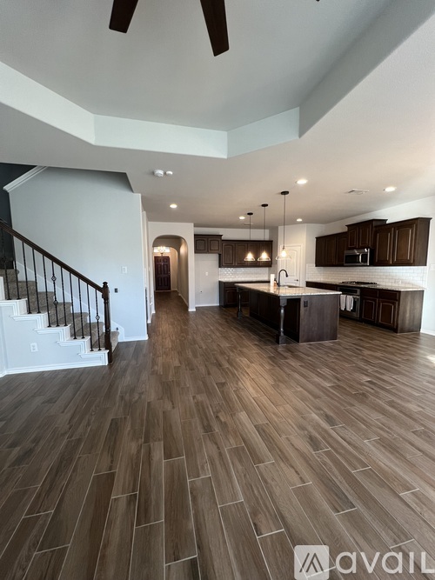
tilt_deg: -5.8
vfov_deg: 106.2
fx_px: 218
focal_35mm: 13
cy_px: 290
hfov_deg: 89.9
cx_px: 218
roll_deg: +0.2
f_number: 1.8
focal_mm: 1.57
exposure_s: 1/60
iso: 160
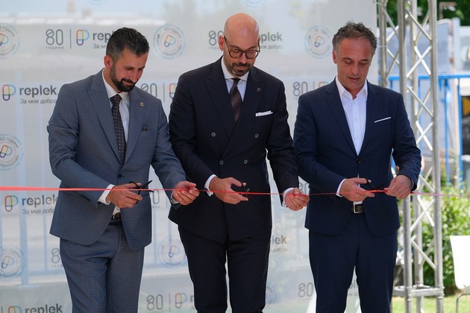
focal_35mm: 107
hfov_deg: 19.1
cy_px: 156
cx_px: 235
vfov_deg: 12.8
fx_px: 1397
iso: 500
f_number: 2.8
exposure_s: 1/1600
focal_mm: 71.5
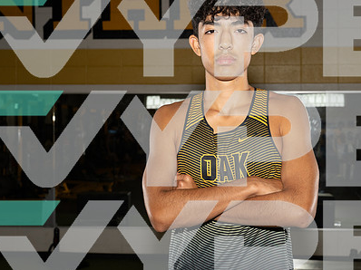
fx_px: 907
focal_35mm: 87
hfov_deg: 22.5
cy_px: 139
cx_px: 200
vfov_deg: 17.0
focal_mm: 62
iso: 400
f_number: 8
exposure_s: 1/250
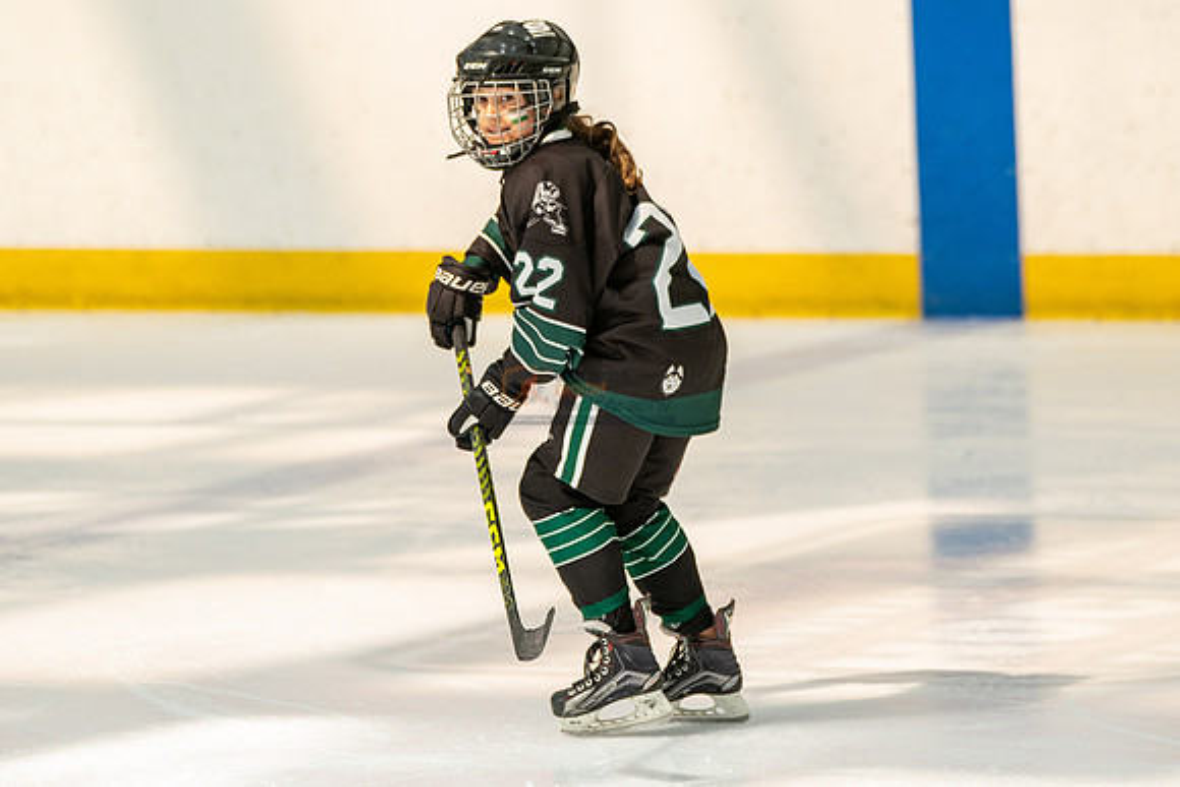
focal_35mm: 305
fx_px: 9996
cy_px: 295
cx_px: 605
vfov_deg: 4.5
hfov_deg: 6.8
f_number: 3.5
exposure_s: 1/2500
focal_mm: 209
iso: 1600
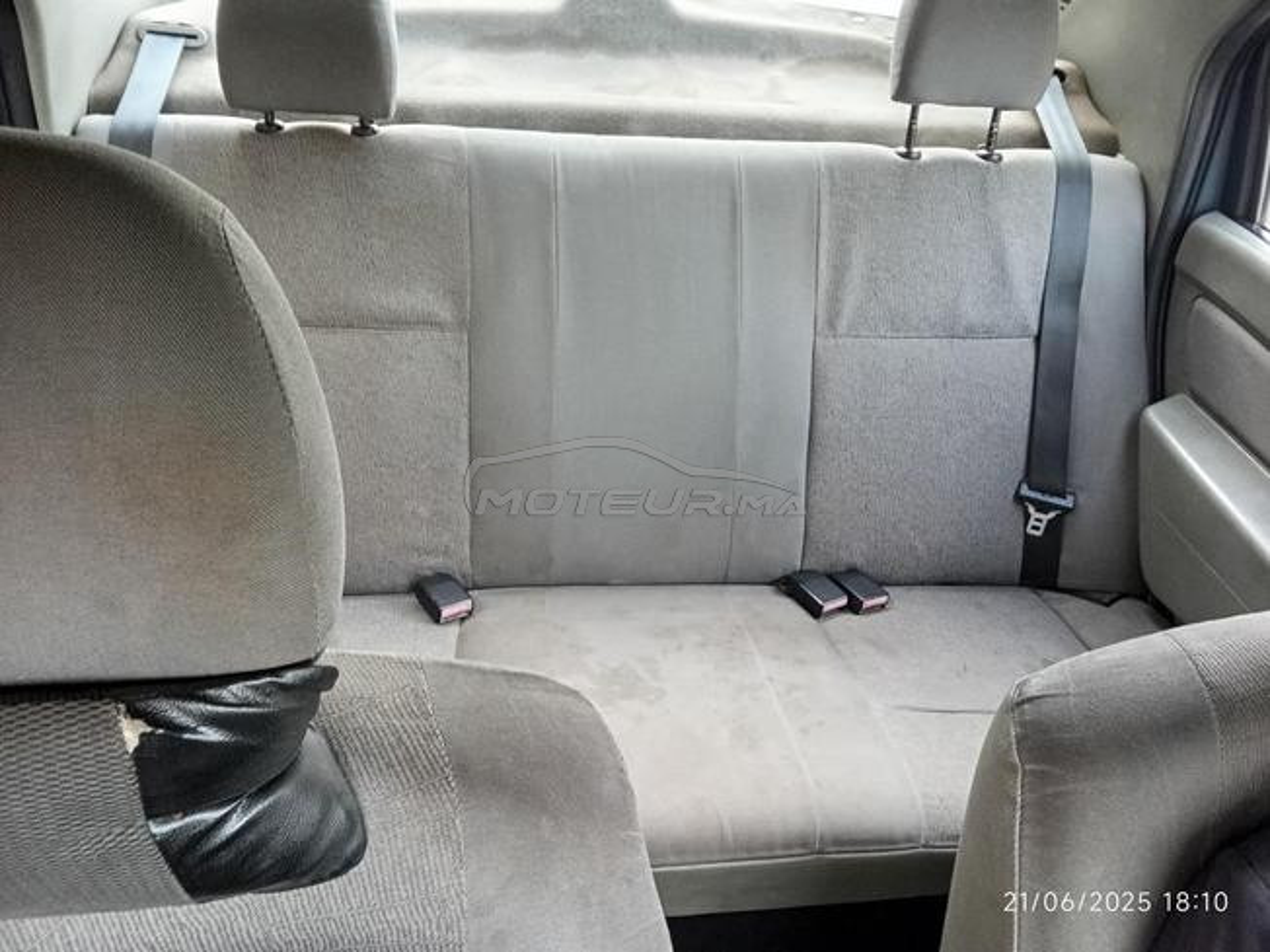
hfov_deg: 67.3
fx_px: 954
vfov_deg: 53.1
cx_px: 635
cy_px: 476
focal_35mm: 26
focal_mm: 2.77
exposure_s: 1/33.3
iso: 110
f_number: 2
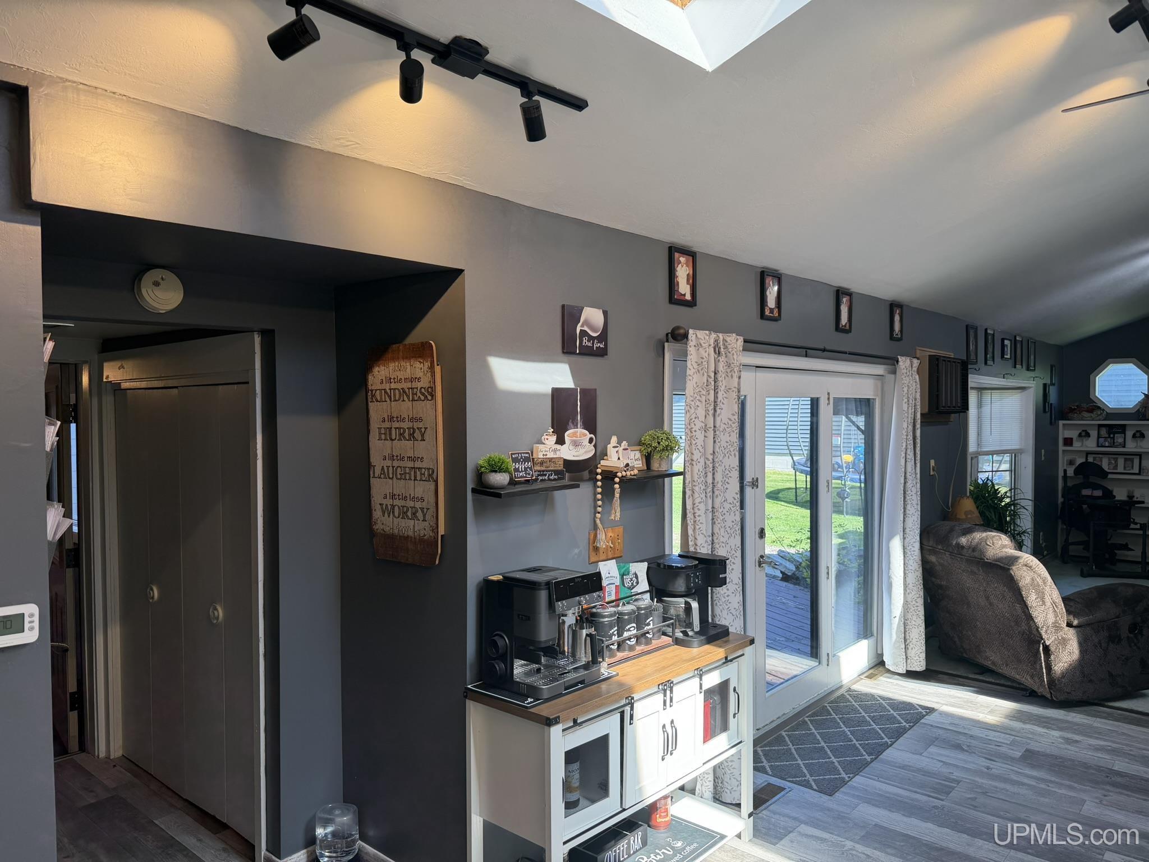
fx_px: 797
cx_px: 574
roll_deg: +0.3
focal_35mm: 24
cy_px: 431
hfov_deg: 71.6
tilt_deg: -2.6
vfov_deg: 56.8
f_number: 1.78
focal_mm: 6.76
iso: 80
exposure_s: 1/191
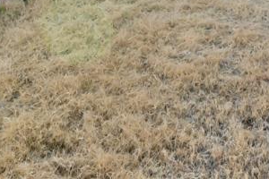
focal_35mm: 70
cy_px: -232
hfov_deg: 27.1
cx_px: 275
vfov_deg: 14.3
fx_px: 523
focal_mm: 14
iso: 80
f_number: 6.3
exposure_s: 1/160
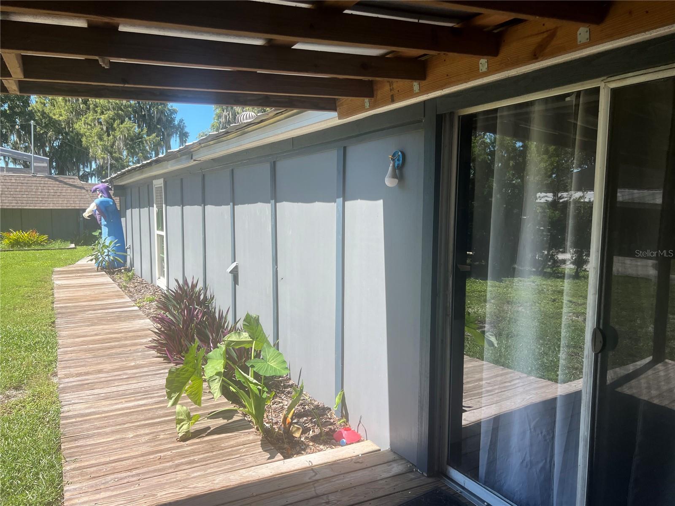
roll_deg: -0.3
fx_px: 507
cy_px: 253
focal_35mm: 26
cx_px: 338
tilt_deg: -5.9
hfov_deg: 67.3
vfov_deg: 53.1
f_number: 1.5
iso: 50
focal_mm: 5.7
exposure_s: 1/1808
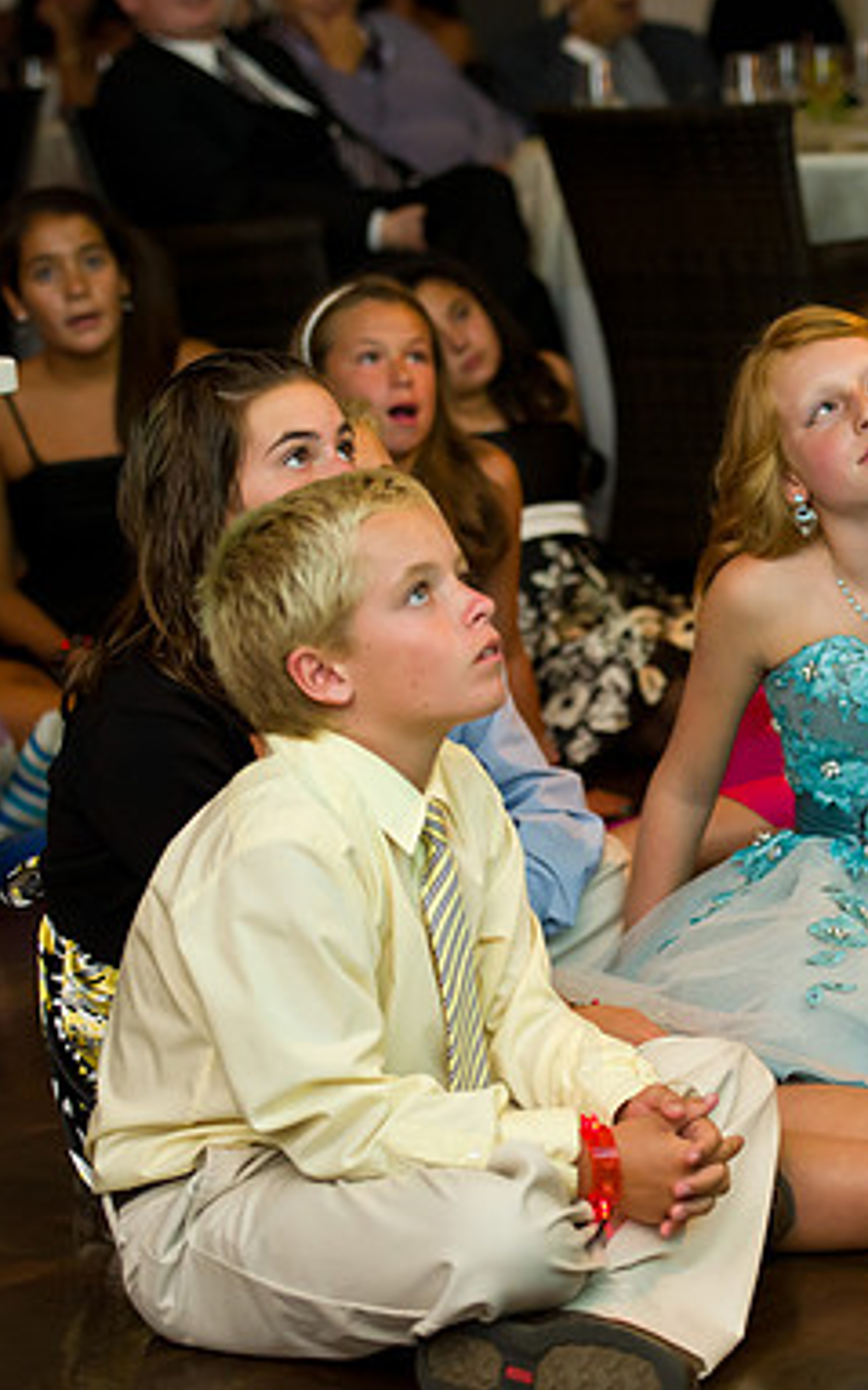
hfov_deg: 12.0
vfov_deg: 19.3
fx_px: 4092
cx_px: 755
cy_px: 697
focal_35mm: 108
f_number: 2.8
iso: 1600
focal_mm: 70
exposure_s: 1/50
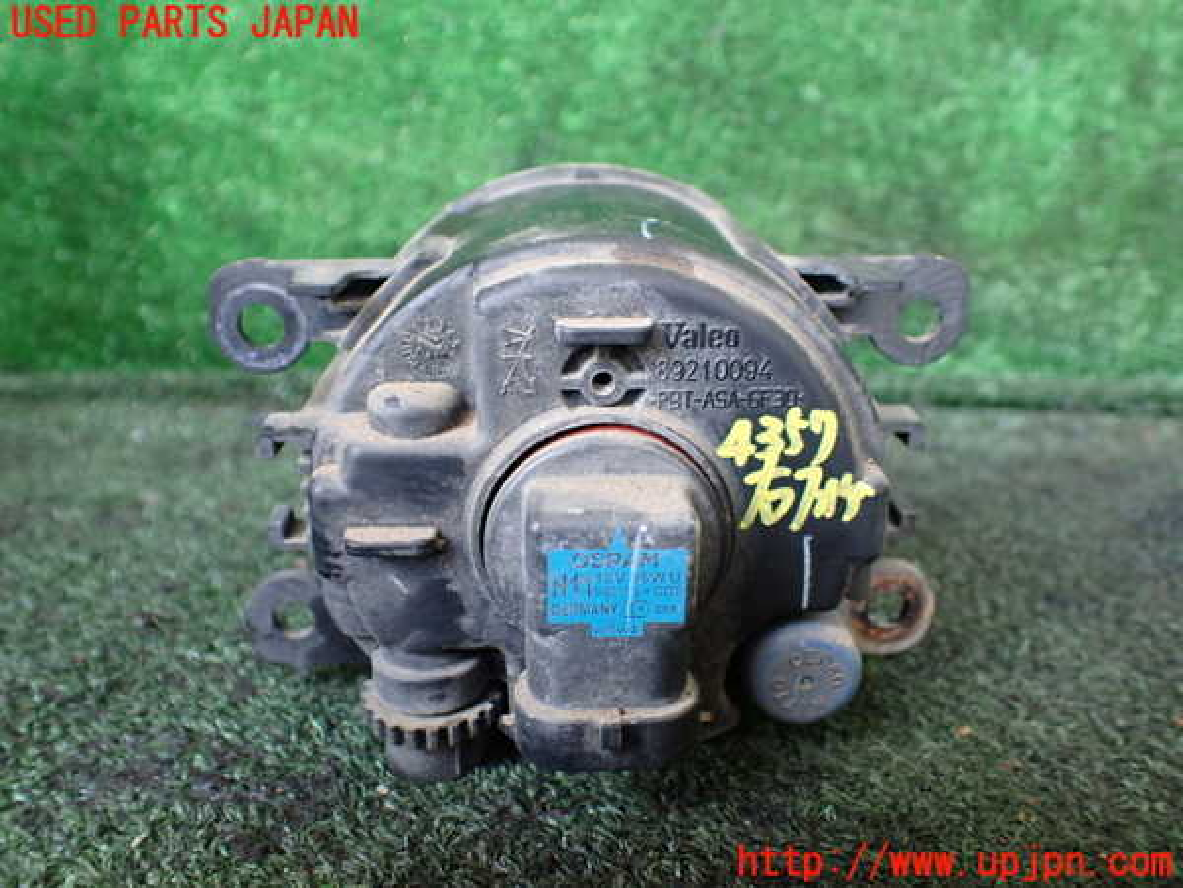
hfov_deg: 60.0
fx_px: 1025
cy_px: 444
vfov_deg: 46.8
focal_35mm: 30
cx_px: 592
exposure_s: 1/125
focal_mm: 5.4
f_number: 2.3
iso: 800
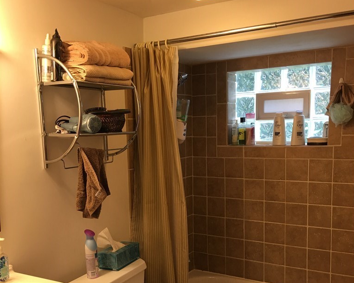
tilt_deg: -13.5
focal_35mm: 38
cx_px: 178
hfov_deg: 47.9
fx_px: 398
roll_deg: -0.9
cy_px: 190
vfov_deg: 38.7
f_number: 2.2
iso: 32
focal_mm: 4.15
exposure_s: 1/15
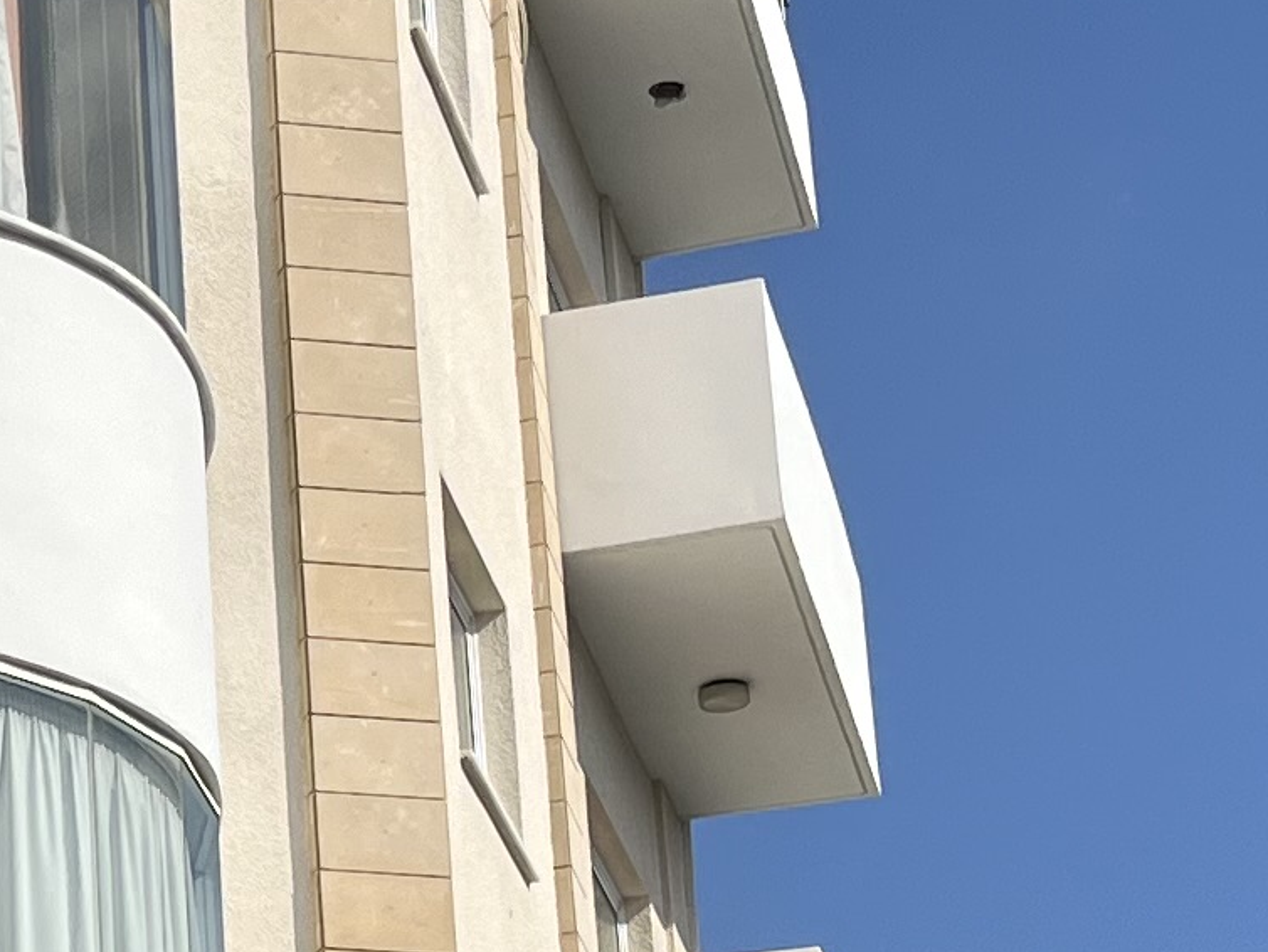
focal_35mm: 139
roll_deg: +0.3
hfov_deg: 13.6
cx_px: -441
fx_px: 5093
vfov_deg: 10.6
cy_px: 851
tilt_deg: +19.6
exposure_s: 1/7353
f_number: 1.6
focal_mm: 5.1
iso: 50
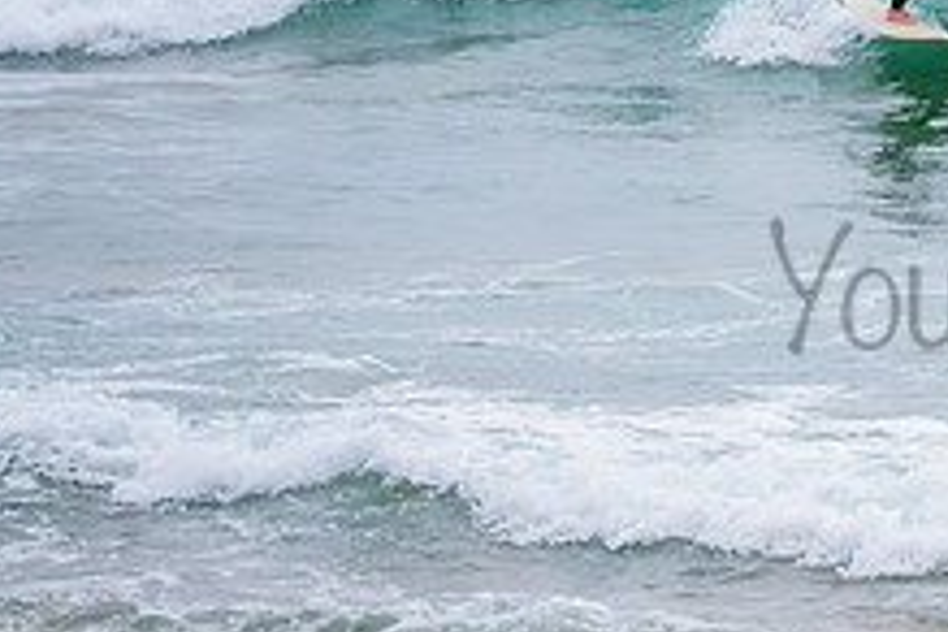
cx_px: 1046
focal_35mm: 649
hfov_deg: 3.2
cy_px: 193
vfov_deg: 2.1
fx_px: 17089
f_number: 5.6
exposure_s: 1/1000
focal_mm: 200
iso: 320
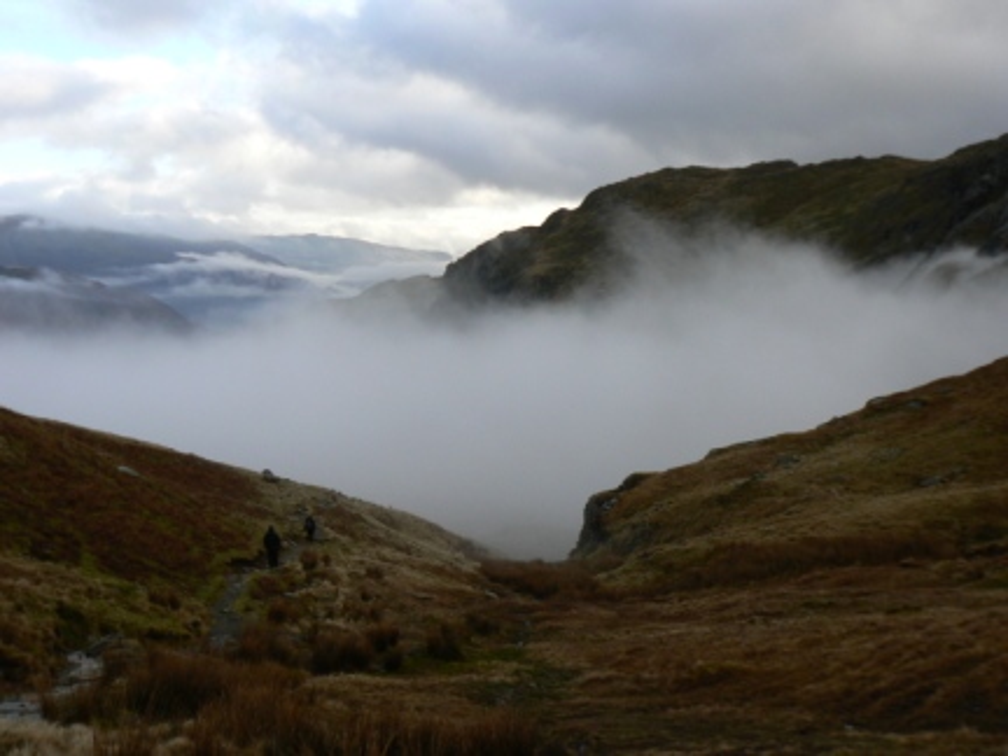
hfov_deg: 51.4
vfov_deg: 39.7
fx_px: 1048
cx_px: 504
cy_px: 378
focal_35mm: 36
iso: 80
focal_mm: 6
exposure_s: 1/160
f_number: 5.6
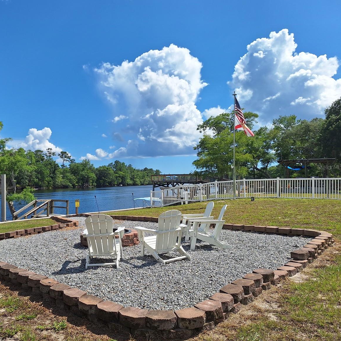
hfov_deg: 55.9
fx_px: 312
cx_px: 110
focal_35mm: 28
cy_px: 167
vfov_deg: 57.3
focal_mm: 5.54
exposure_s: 1/4878
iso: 40
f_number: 1.8
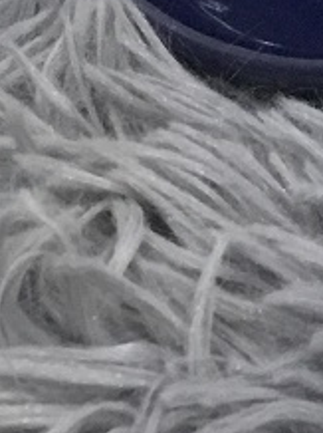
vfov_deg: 10.2
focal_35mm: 171
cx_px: 428
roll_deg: +1.4
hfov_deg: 8.5
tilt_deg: -17.3
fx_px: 2132
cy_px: -570
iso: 160
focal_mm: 3.3
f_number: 2.4
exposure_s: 1/33
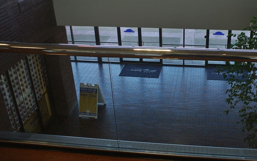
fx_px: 273
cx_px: 173
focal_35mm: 39
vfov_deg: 32.2
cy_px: 42
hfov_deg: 49.4
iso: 360
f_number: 2.8
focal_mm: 10
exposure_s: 1/250
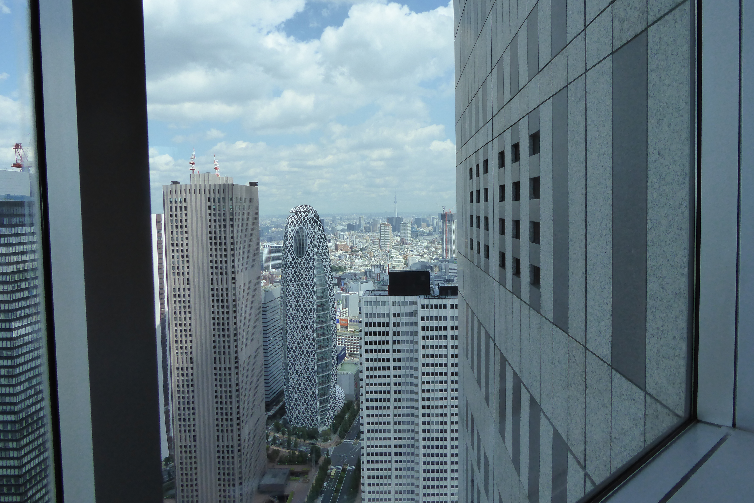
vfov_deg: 47.9
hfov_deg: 67.4
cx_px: 391
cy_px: 244
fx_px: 565
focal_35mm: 27
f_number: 4
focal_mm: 4.3
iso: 200
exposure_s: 1/640
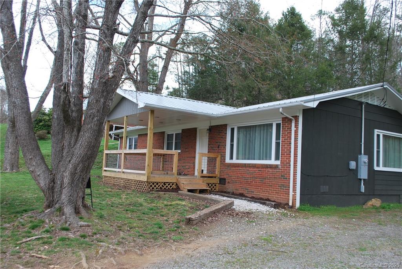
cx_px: 201
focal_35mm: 33
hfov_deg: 57.1
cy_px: 134
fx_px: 369
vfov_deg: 40.1
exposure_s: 1/125
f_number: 5.6
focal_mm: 22
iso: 125
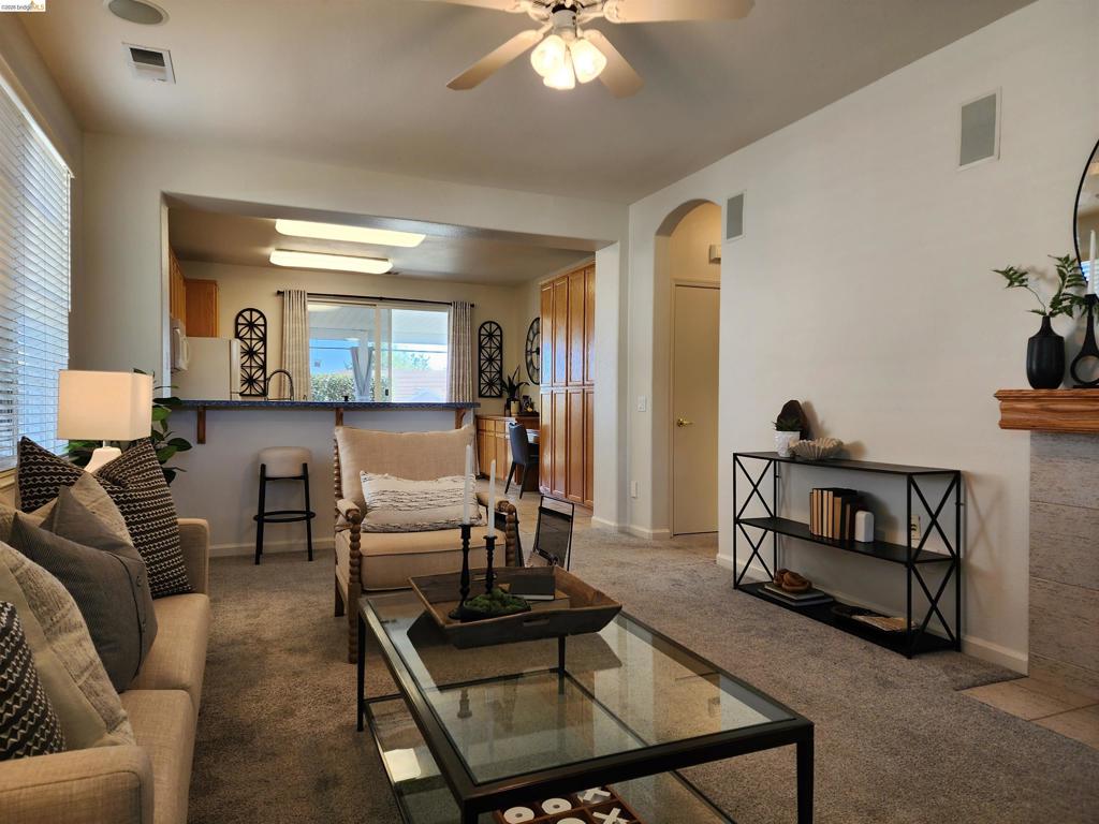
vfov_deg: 58.9
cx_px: 550
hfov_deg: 73.9
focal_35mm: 23
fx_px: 730
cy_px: 412
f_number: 1.8
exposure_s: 1/120
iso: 80
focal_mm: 6.4
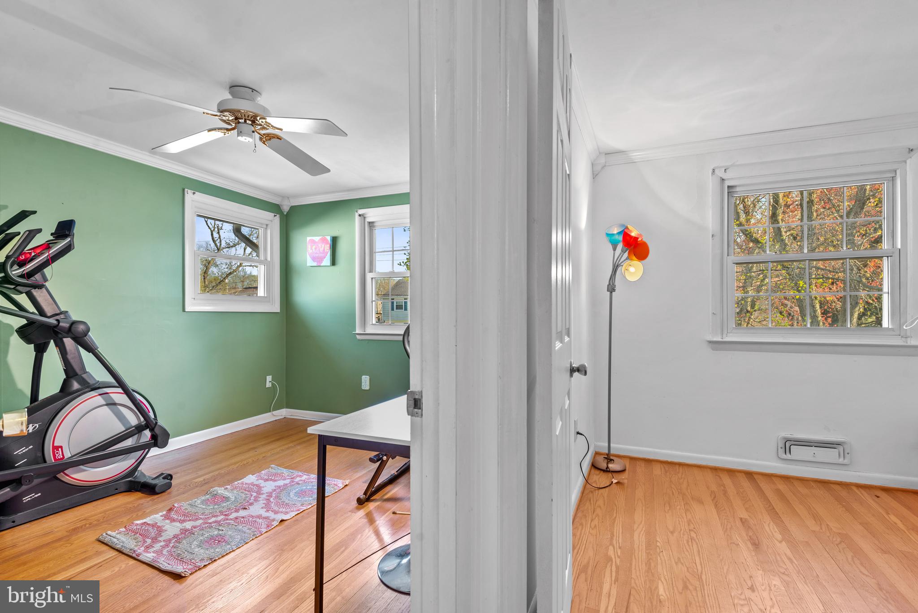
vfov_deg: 70.5
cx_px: 459
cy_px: 306
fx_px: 434
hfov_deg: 93.3
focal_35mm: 17
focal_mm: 17
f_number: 8
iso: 200
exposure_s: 2.5
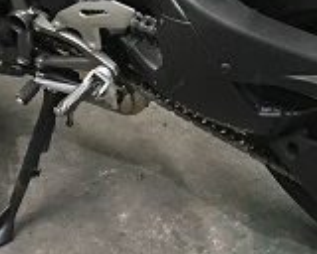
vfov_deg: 11.9
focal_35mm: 125
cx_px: 113
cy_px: -104
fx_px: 1173
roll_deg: +6.0
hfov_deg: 15.4
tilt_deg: -28.8
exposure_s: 1/17
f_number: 2.2
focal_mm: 4.15
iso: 200
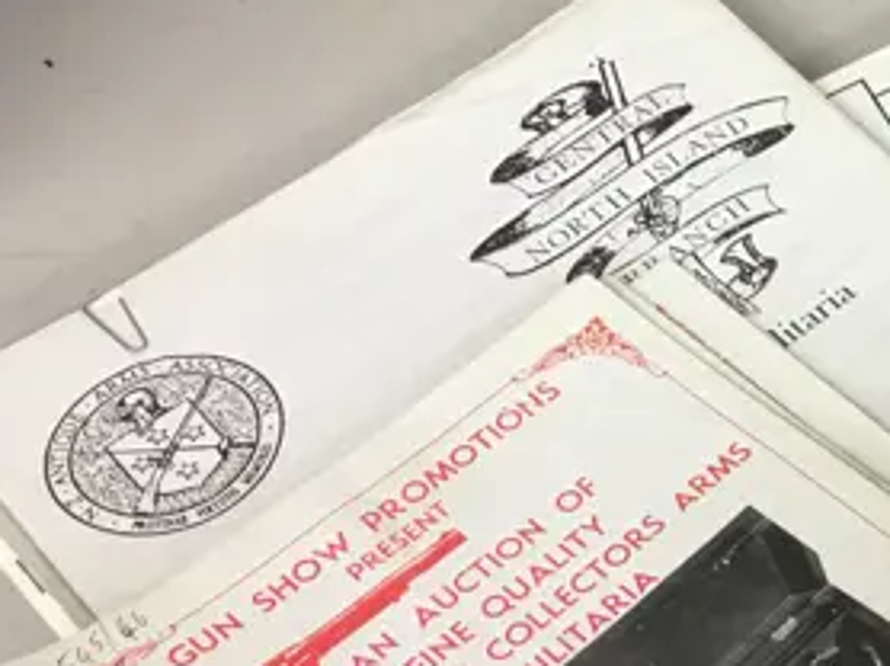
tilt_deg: -50.8
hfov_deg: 16.0
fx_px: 2749
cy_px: 288
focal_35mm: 107
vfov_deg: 13.8
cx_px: 1521
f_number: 2.2
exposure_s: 1/17
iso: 40
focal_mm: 4.15
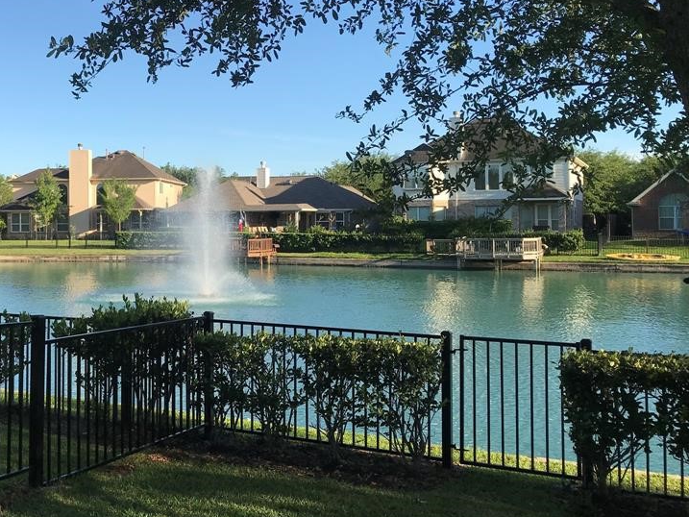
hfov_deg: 45.8
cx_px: 213
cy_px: 219
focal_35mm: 40
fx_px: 796
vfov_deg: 35.9
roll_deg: +0.2
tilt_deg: -0.9
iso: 20
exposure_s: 1/1389
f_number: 1.8
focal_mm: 3.99
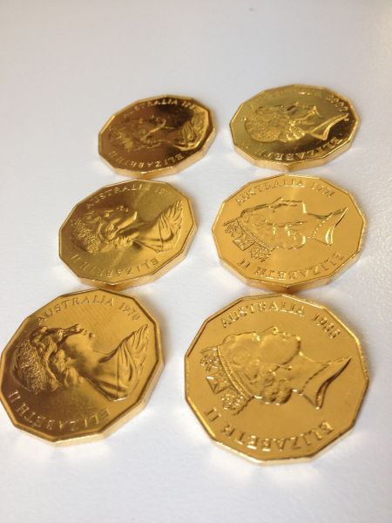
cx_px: 196
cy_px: 262
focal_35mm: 35
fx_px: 528
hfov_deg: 40.7
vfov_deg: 52.6
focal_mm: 4.28
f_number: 2.4
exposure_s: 1/40
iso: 80
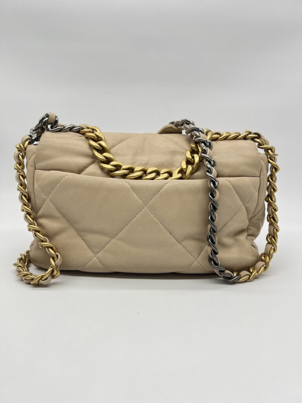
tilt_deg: -12.1
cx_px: 151
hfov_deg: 53.1
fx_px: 302
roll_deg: -0.8
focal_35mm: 26
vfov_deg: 67.3
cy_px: 202
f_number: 1.5
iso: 32
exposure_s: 1/112
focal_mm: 5.7
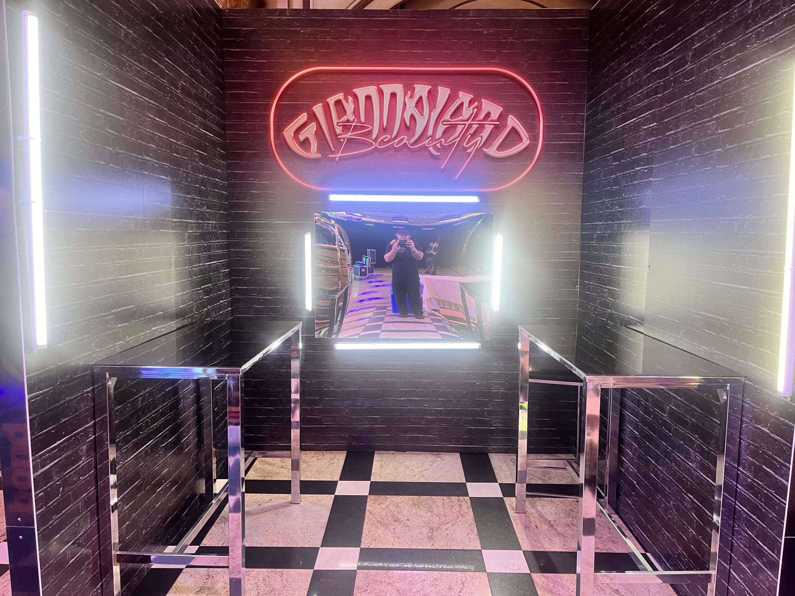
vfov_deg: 53.1
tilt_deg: -5.9
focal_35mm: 26
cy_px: 298
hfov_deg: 67.3
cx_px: 398
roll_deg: +0.3
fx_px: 597
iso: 125
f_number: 1.6
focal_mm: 5.1
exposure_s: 1/60
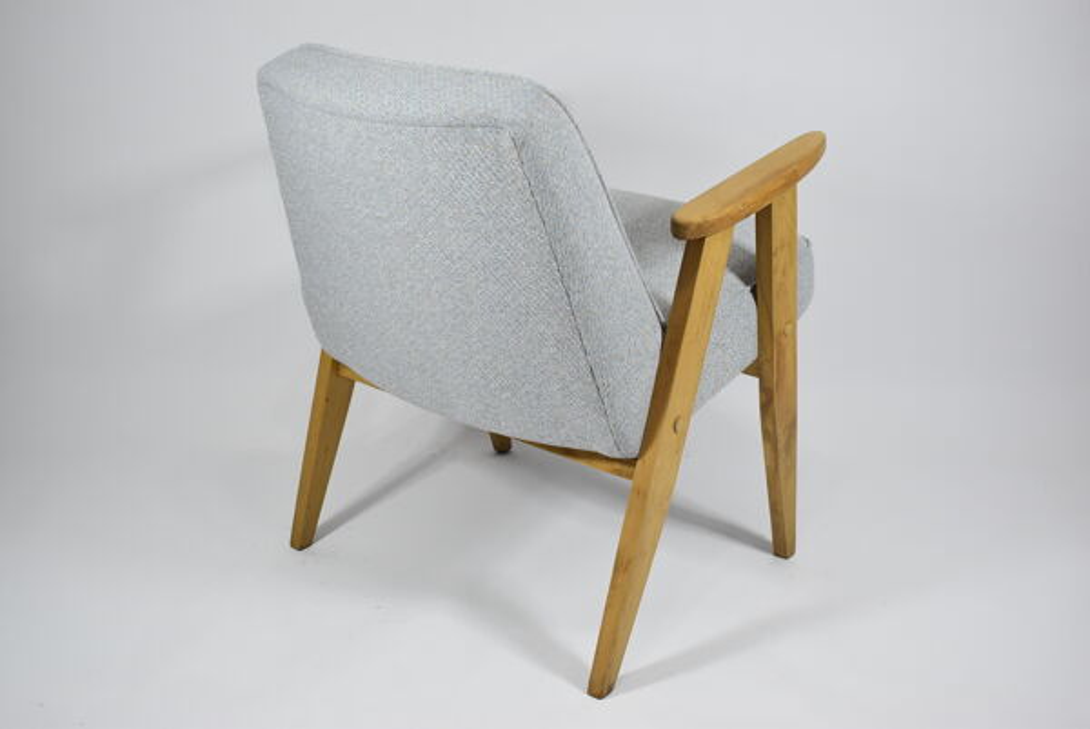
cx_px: 545
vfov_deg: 30.9
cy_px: 364
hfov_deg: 44.9
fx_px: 1318
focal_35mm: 44
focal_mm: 29
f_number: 4.2
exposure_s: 1/125
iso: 800
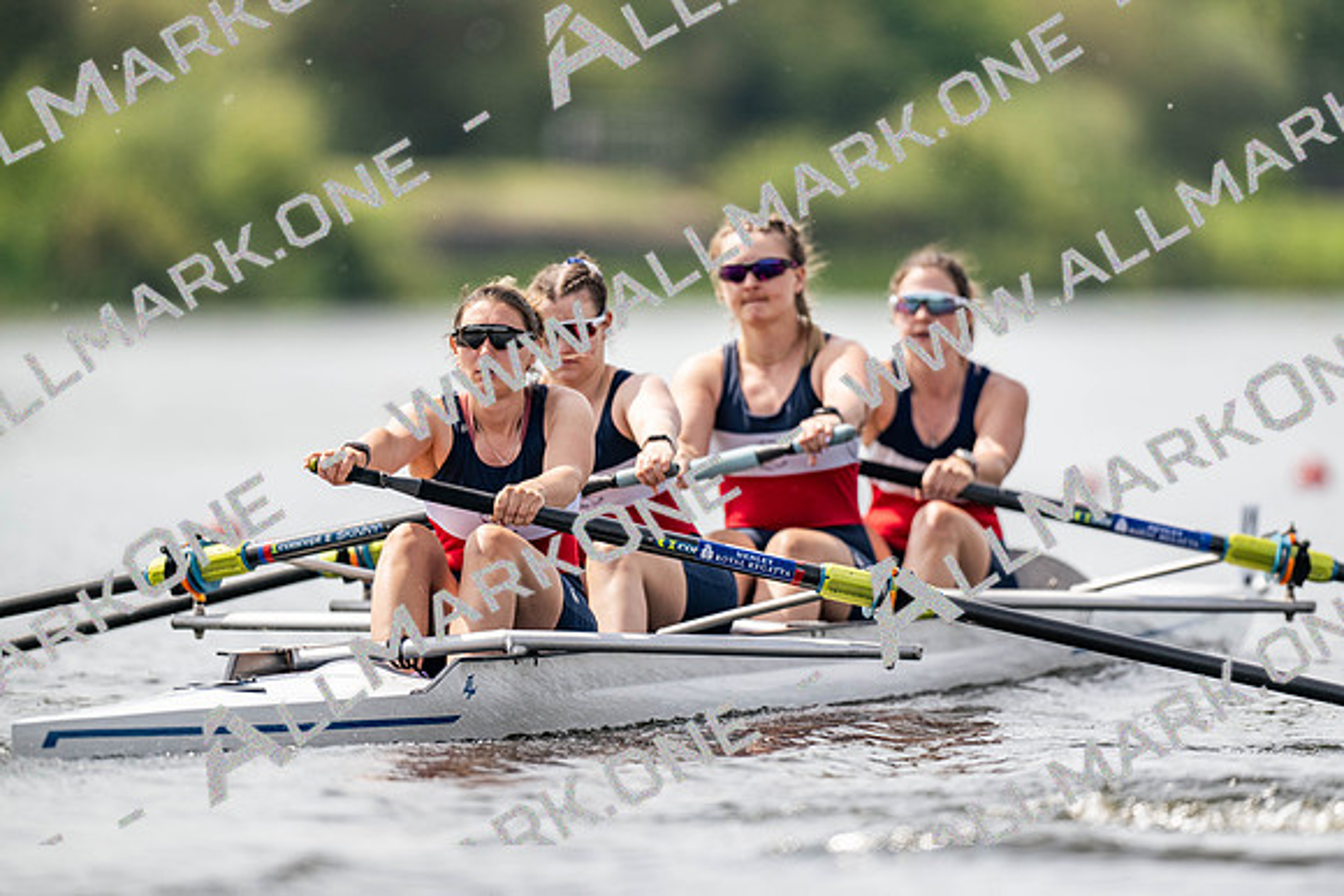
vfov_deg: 2.3
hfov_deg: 3.4
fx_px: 22404
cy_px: 448
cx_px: 672
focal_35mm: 600
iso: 320
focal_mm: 600
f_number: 4
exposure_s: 1/2500
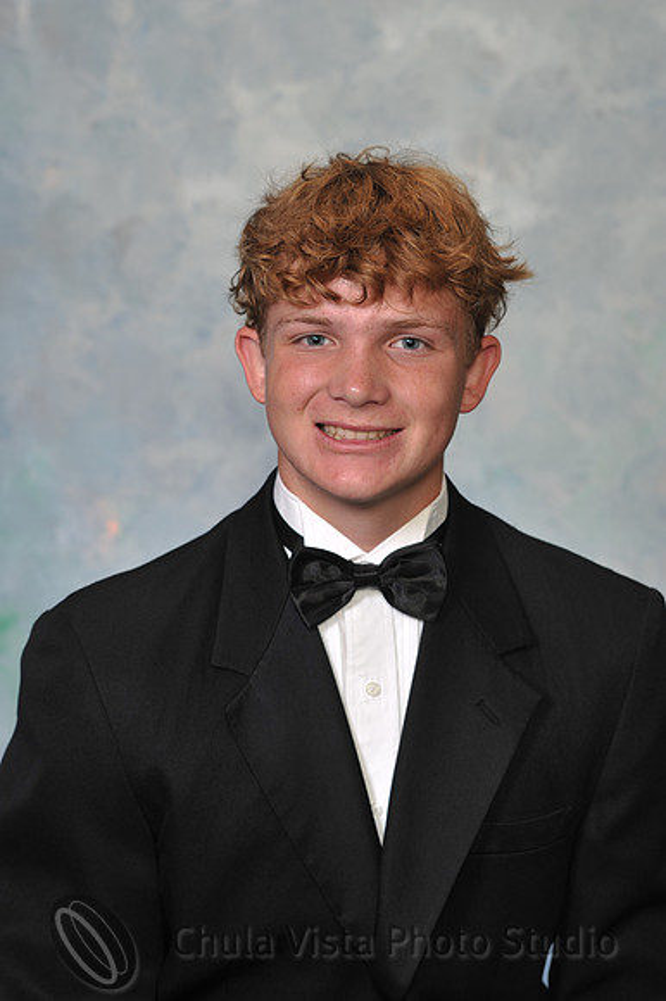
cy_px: 500
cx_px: 333
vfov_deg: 15.2
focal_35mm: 135
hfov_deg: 10.1
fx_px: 3750
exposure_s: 1/125
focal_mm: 135
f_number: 7.1
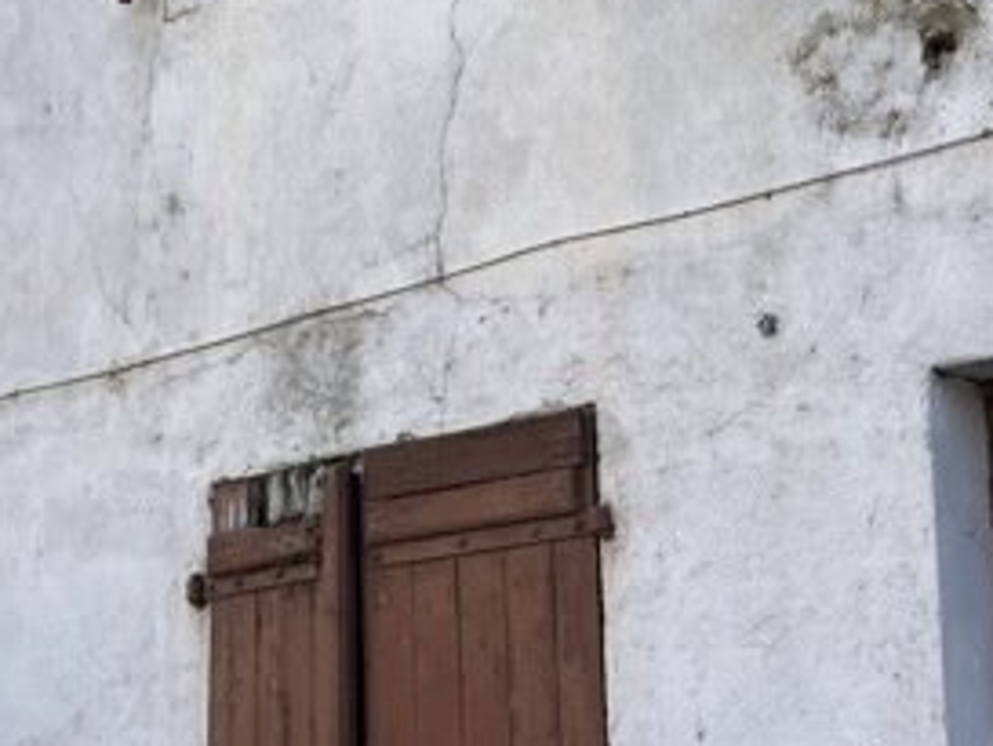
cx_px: 713
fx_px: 2353
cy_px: 338
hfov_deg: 23.6
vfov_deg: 18.0
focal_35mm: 82
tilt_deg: +13.7
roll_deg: +0.5
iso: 20
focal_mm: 3.99
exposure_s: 1/857
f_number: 1.8
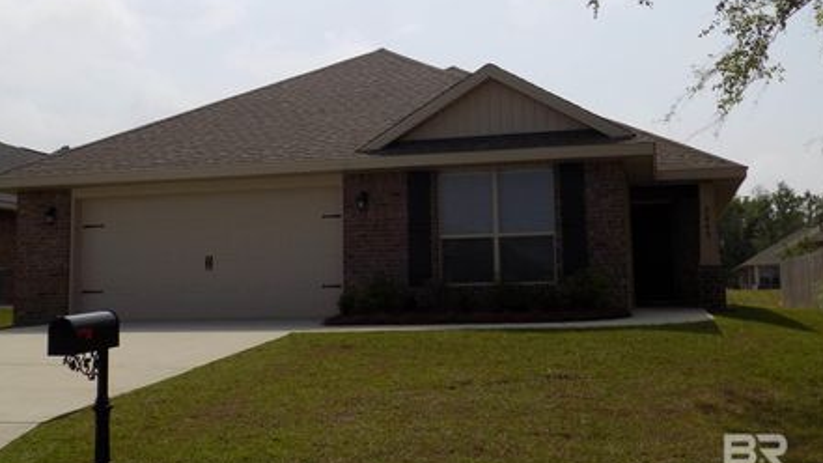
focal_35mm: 42
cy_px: 180
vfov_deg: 28.3
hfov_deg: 48.4
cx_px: 403
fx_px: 916
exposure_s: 1/200
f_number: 10.9
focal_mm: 6.1
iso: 80
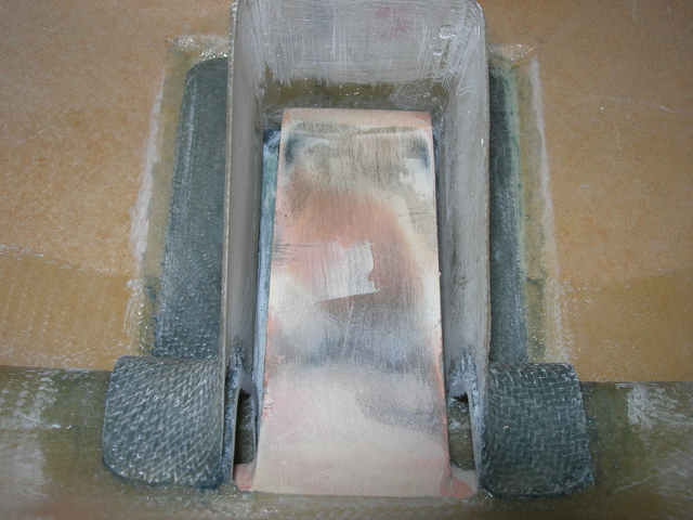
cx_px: 346
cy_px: 260
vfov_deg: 37.7
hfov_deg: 49.0
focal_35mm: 38
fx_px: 761
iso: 64
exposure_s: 1/60.1
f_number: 4.8
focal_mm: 7.8
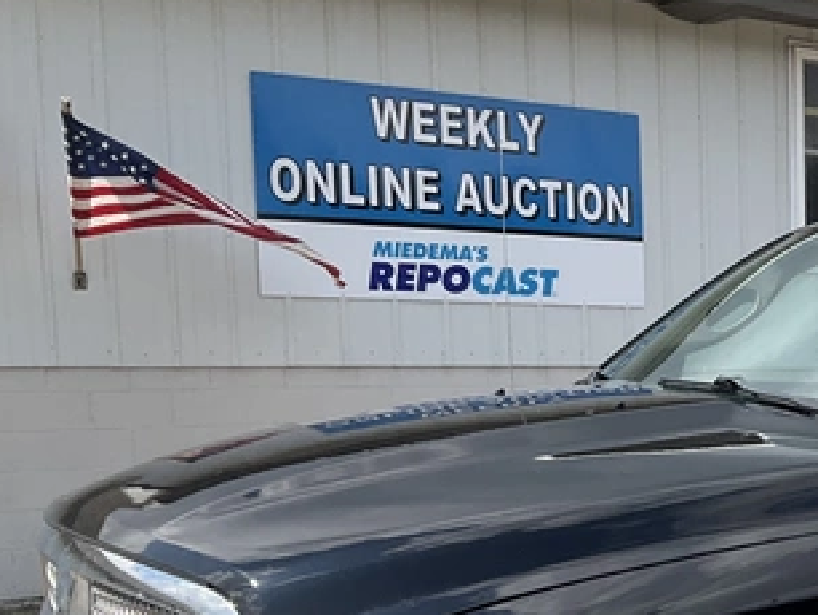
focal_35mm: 71
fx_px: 1679
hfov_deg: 25.2
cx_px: 930
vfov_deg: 20.4
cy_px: 541
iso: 25
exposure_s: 1/1730
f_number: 1.8
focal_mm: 3
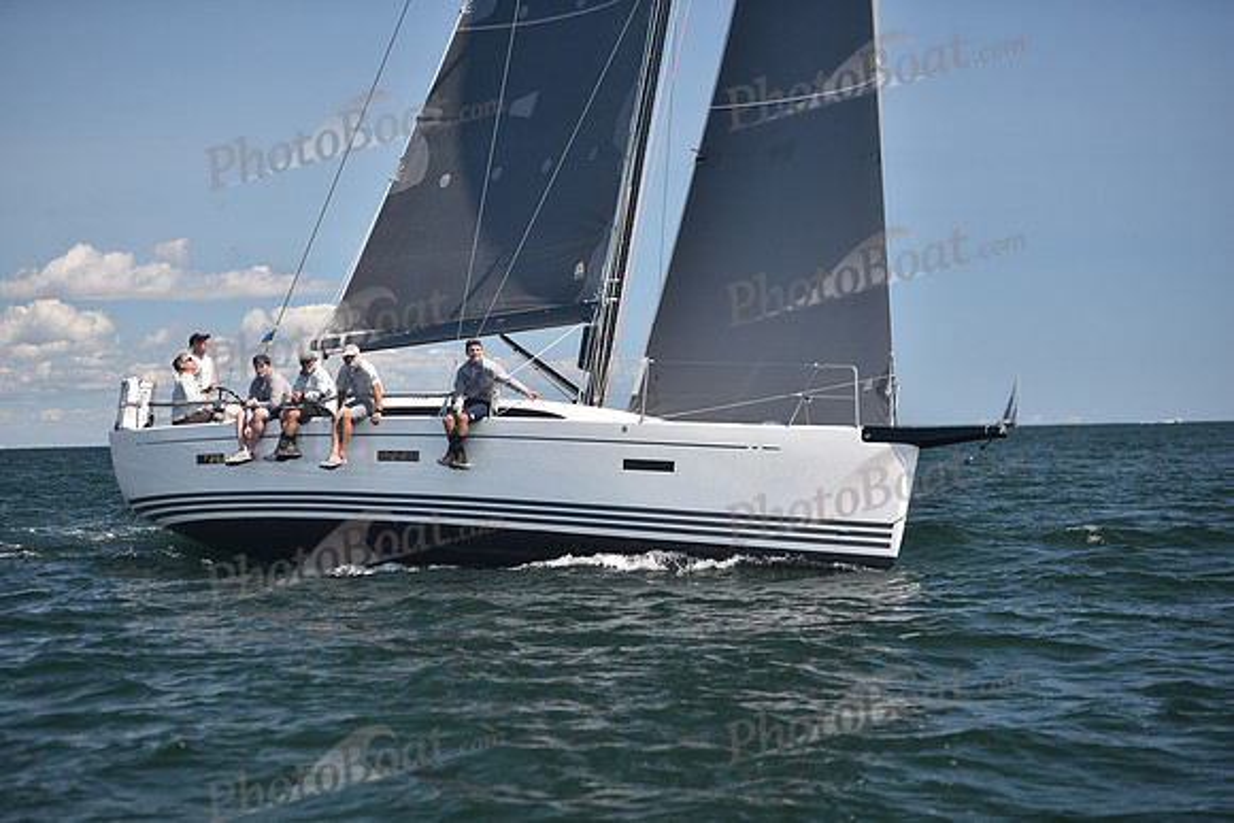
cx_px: 617
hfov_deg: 22.6
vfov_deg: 15.2
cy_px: 412
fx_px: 3086
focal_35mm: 90
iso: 250
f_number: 2.8
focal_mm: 90
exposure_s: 1/2000
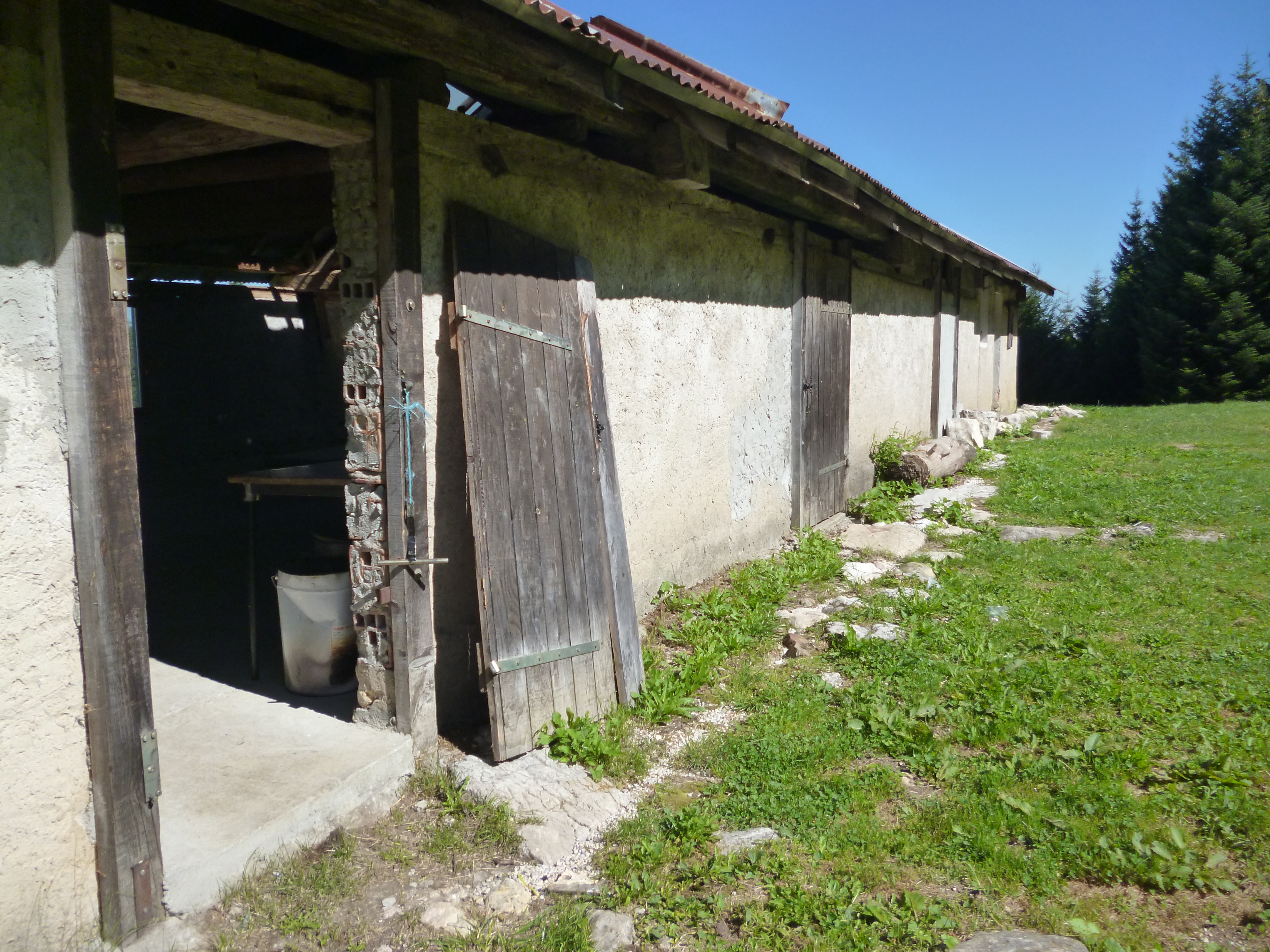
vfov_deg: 49.7
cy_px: 476
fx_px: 1027
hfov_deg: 63.4
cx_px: 635
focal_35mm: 28
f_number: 9
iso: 160
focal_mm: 5
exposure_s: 1/125
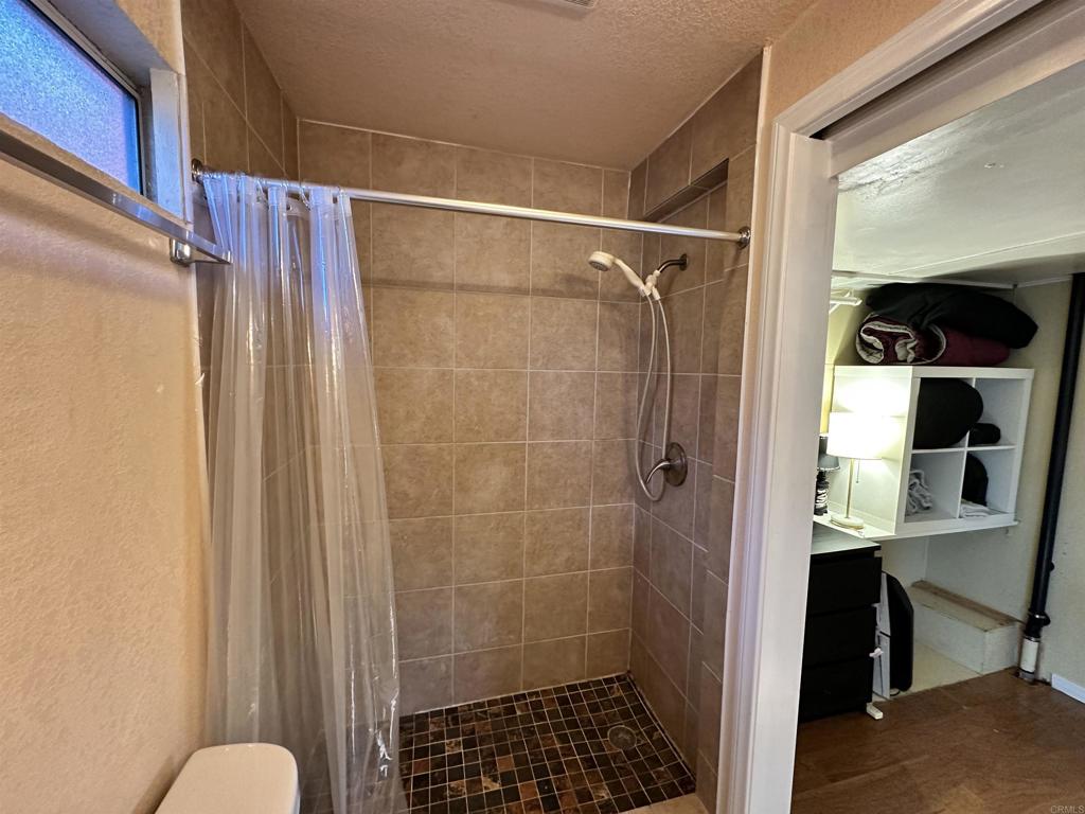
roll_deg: -0.6
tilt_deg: -6.4
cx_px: 542
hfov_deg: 102.1
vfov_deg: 85.7
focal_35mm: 14
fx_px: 439
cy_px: 407
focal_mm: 2.22
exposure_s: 1/60
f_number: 2.2
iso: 320
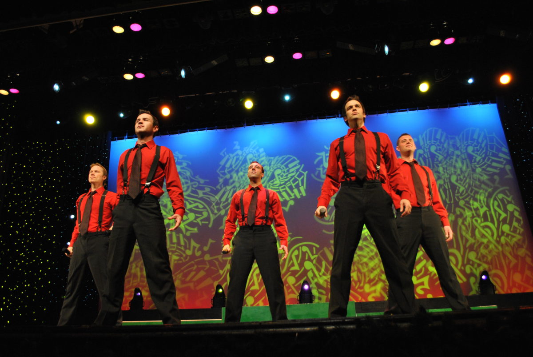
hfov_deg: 61.9
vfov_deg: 43.7
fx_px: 445
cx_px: 266
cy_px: 178
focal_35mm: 30
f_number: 4
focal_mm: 20
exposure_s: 1/125
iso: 400
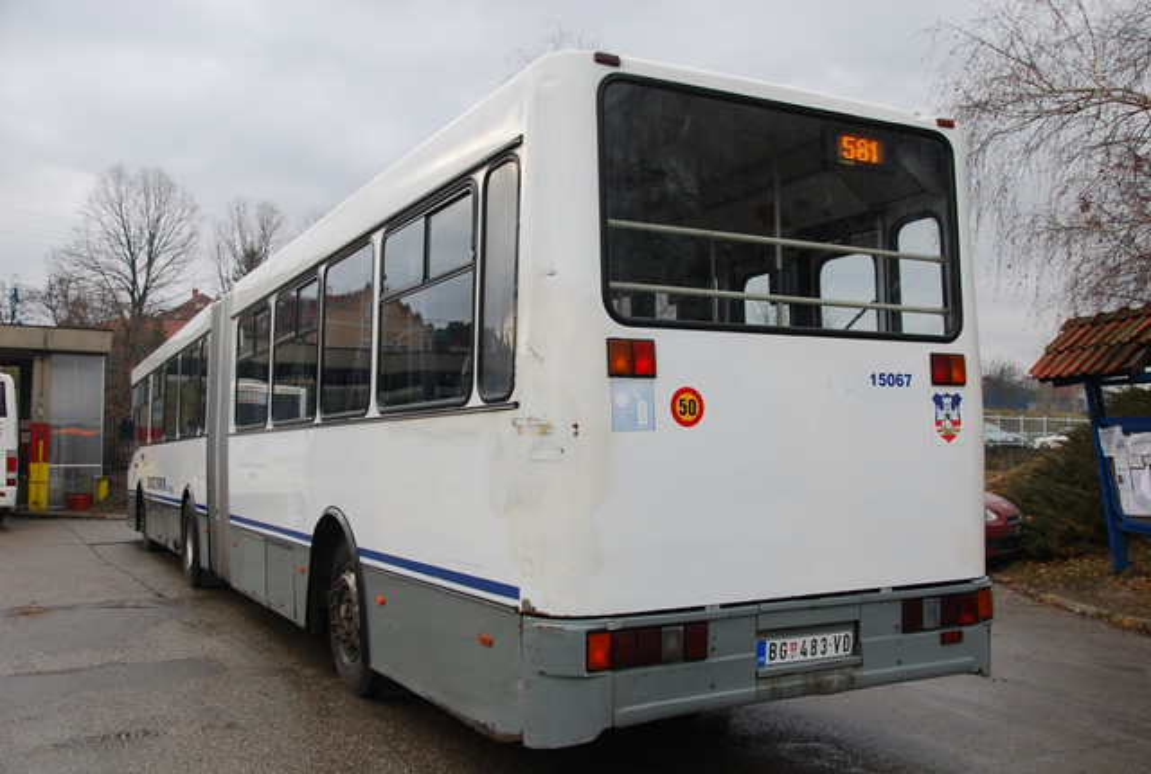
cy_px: 387
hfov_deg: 57.1
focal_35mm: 33
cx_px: 576
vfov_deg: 40.2
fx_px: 1058
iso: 250
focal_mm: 22
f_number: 6.3
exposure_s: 1/160
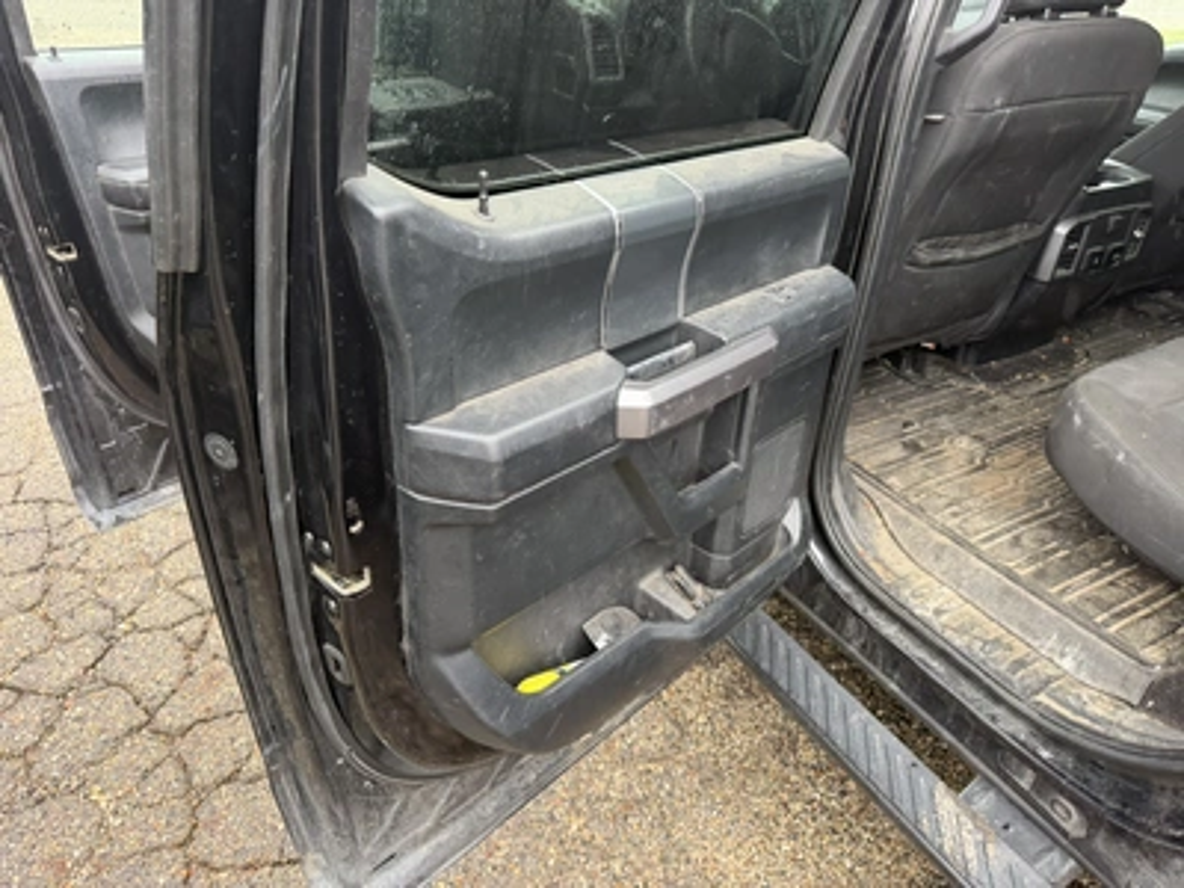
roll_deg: -4.7
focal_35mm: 24
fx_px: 821
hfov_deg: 71.6
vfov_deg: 56.8
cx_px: 592
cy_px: 444
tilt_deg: -23.9
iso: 200
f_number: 1.78
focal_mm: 6.76
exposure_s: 1/121
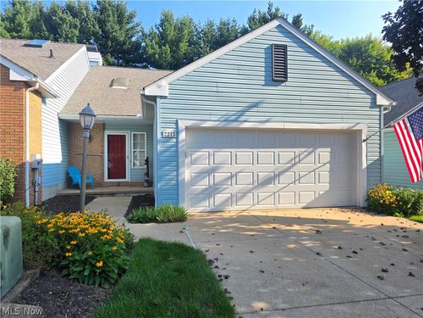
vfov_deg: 58.9
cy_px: 159
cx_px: 212
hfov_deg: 73.9
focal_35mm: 23
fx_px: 281
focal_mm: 6.3
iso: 12
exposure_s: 1/237
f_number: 1.7
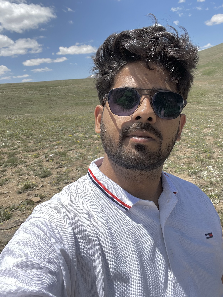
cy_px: 148
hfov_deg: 46.8
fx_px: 258
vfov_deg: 60.0
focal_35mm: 30
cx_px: 112
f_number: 2.2
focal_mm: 2.71
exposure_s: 1/440
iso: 25
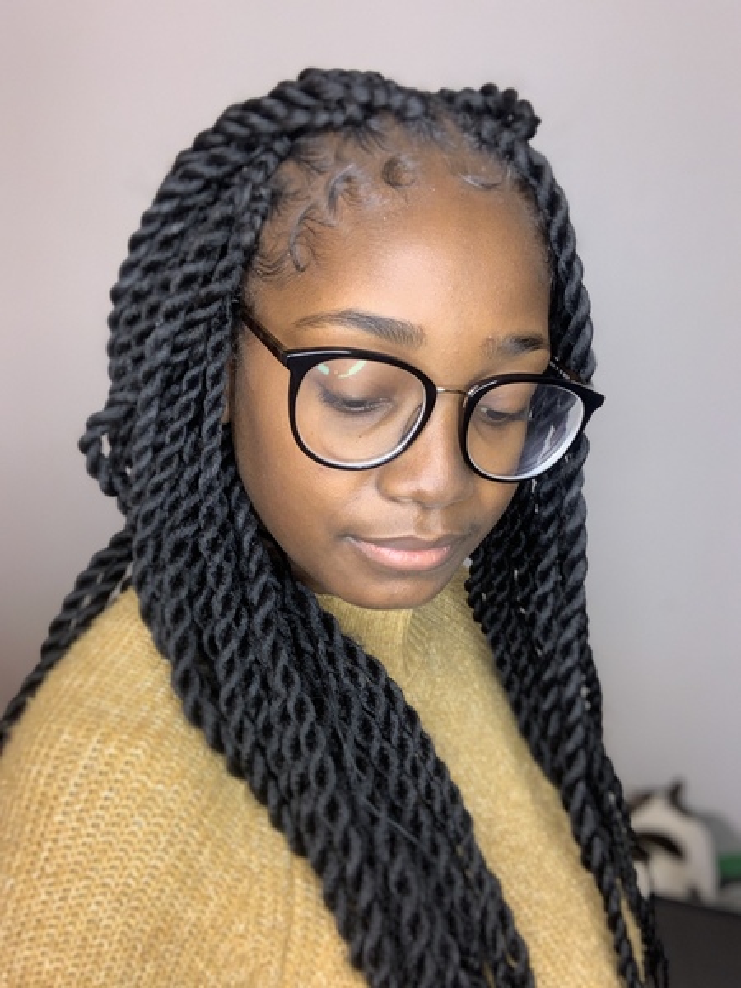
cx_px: 370
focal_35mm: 32
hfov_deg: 44.2
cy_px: 494
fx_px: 913
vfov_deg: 56.8
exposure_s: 1/60
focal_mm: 2.87
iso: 125
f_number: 2.2
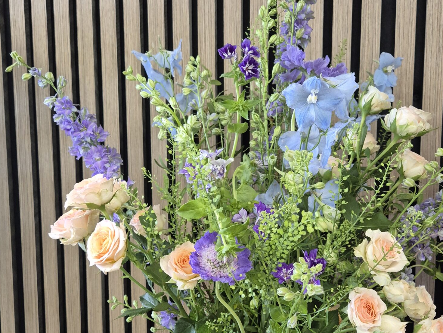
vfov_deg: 35.7
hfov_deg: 46.7
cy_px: 216
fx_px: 512
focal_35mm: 40
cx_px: 242
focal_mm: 5.4
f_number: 1.8
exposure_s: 1/100
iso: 400
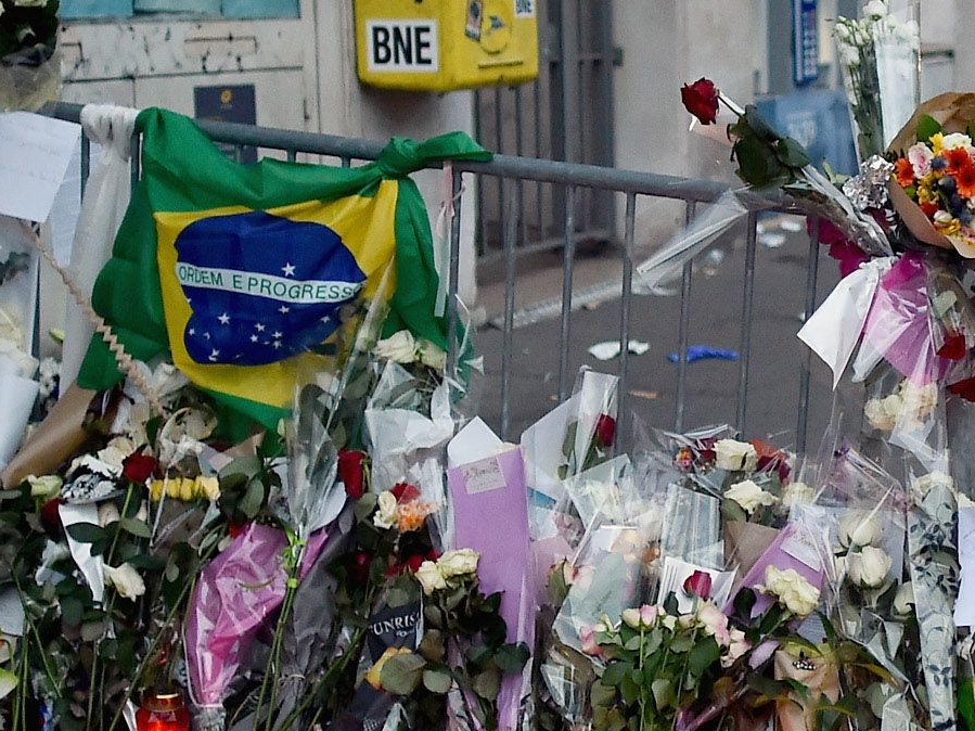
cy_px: 363
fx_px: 2169
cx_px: 1021
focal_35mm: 77
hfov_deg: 24.0
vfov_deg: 19.1
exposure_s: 1/2500
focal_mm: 24
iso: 2000
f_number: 1.4
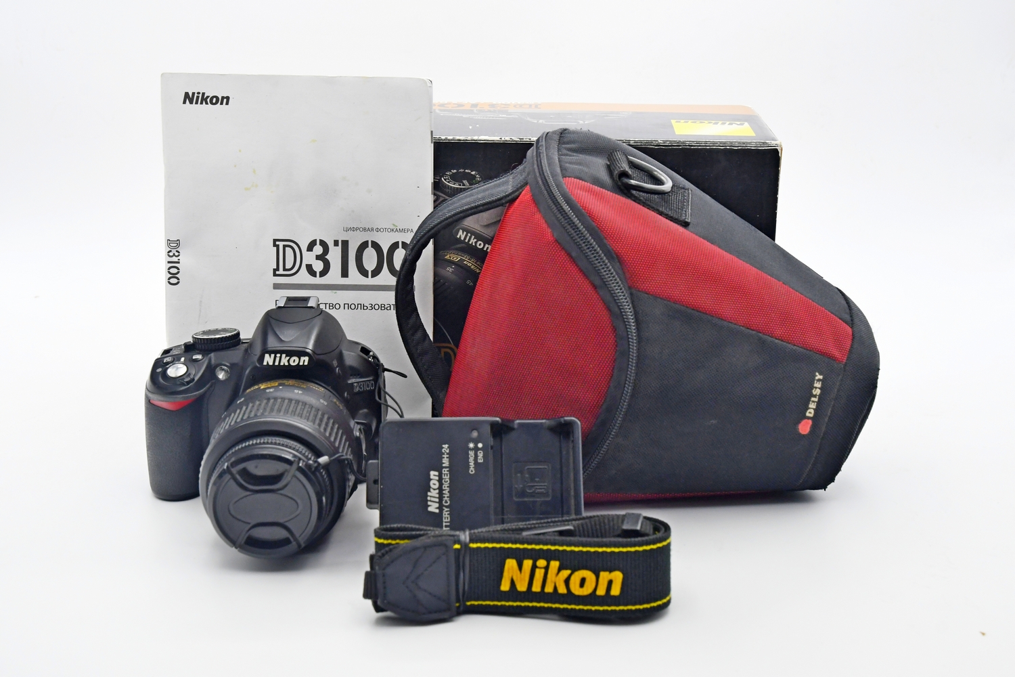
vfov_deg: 23.8
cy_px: 338
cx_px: 508
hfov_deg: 35.1
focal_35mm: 57
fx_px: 1607
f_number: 8
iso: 1250
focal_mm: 38
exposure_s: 1/125
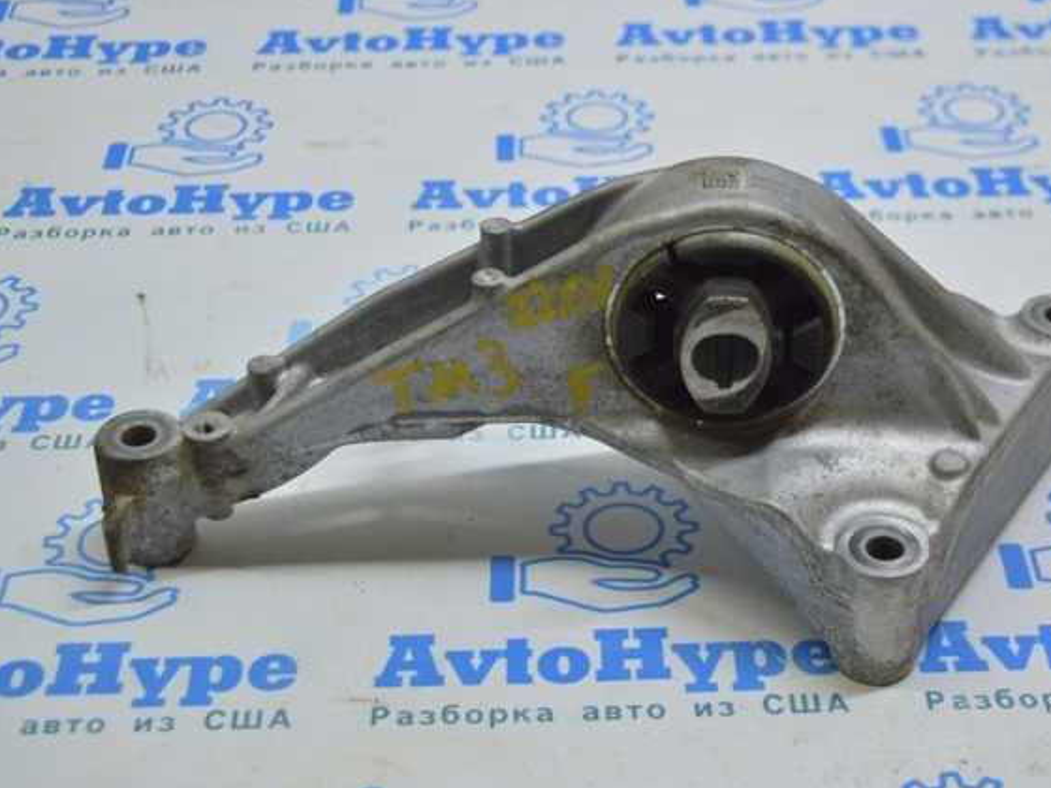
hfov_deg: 29.4
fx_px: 2003
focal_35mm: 66
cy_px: 394
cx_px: 598
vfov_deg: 22.2
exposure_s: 1/50
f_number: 5
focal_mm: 40
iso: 400
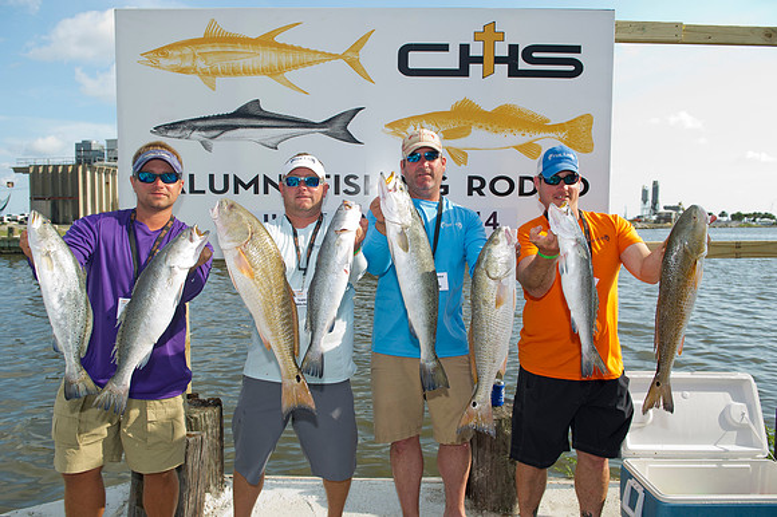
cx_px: 388
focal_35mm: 27
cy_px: 258
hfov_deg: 67.4
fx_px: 582
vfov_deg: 47.9
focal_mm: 27
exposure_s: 1/250
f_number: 6.3
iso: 125
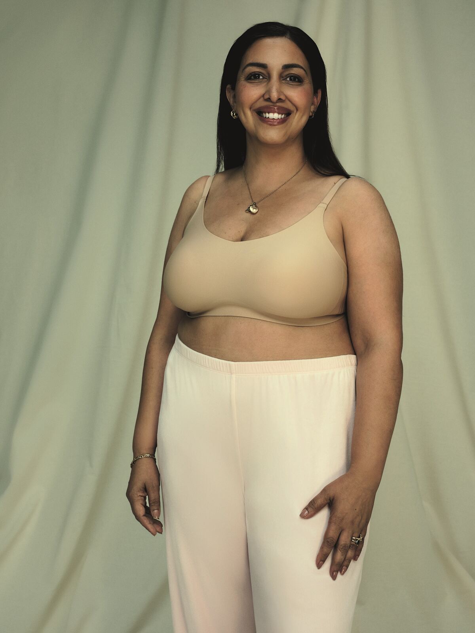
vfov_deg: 30.7
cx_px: 238
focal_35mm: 63
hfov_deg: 23.3
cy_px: 316
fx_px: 1153
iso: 320
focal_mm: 80
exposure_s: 1/125
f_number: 8
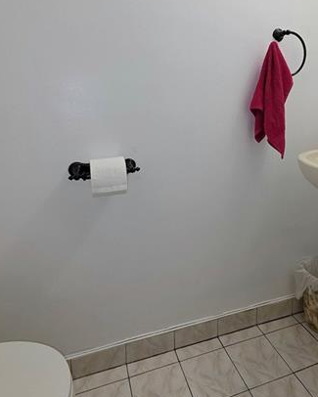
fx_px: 282
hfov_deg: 58.3
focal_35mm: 24
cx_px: 193
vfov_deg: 68.9
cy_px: 143
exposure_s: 1/60.2
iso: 20
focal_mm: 2.2
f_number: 1.9
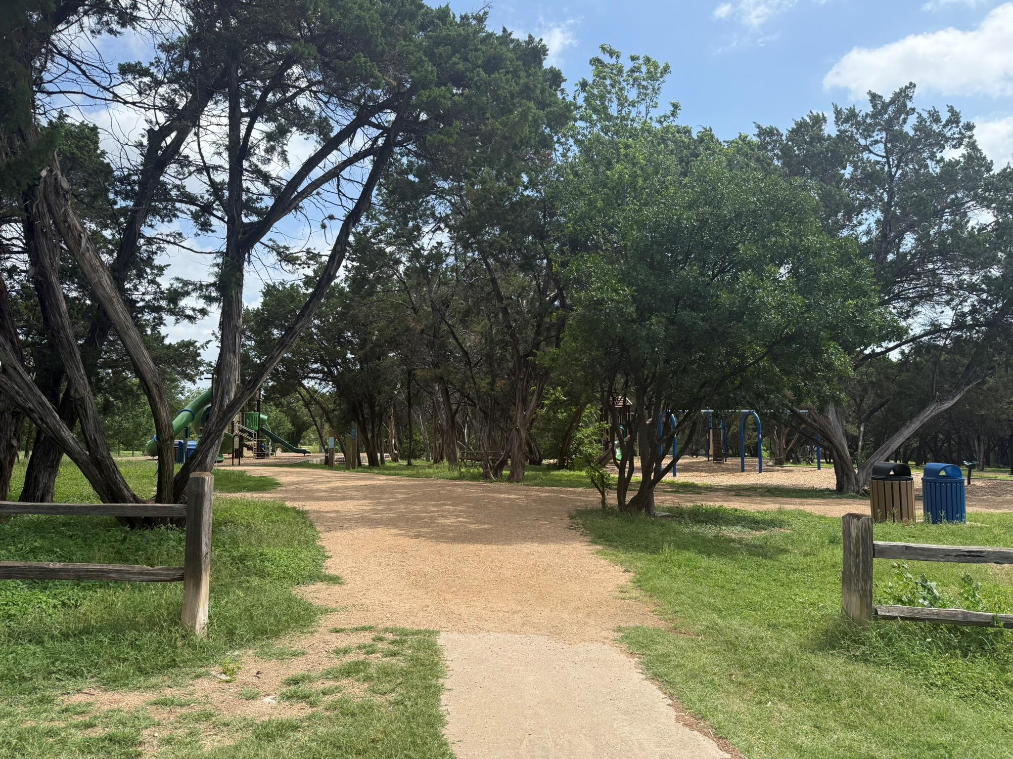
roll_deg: +0.7
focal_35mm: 24
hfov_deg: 71.6
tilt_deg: +3.7
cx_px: 506
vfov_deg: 56.8
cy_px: 380
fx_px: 702
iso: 100
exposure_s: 1/4405
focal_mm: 6.76
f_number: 1.78
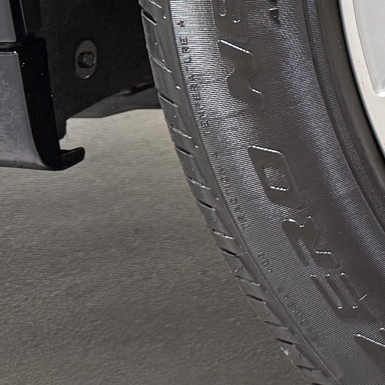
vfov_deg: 14.2
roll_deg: +0.0
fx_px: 1497
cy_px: -73
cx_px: 933
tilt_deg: -8.8
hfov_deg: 11.8
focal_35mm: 119
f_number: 1.78
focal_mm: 6.76
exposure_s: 1/60
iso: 160
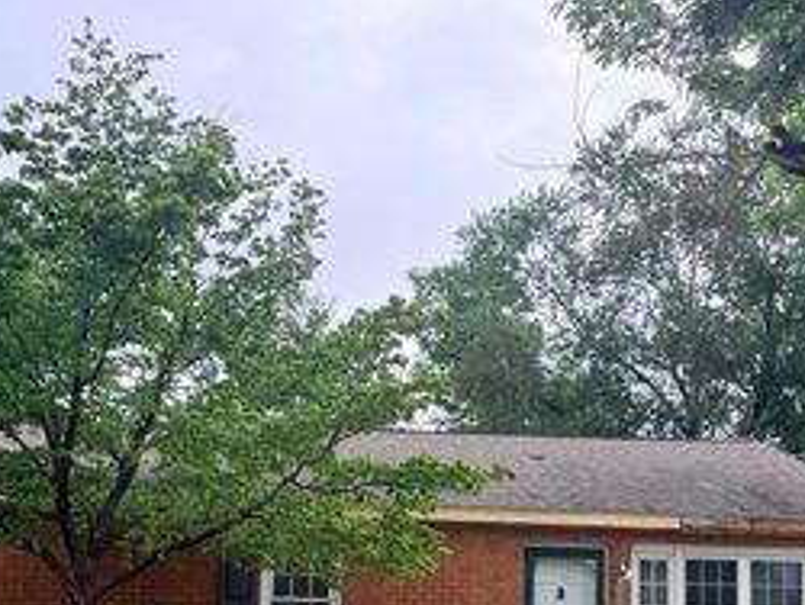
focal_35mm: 48
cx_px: 341
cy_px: 594
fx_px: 1117
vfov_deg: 28.6
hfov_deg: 39.5
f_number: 1.78
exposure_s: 1/580
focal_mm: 6.76
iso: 100
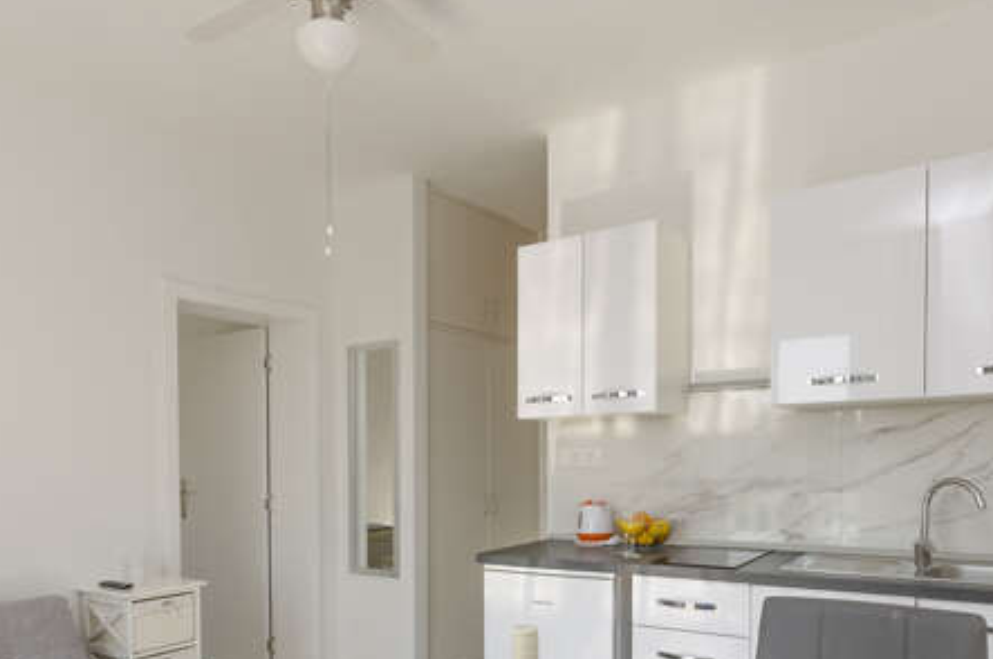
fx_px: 716
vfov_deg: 47.7
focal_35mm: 26
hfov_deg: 69.4
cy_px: 490
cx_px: 466
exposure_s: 1/125
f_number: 9
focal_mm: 10
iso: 100
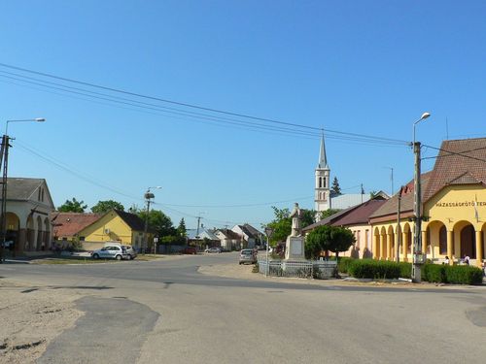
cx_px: 243
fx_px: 491
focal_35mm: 35
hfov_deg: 52.6
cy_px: 182
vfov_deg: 40.7
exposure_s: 1/800
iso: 200
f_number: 7.1
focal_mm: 6
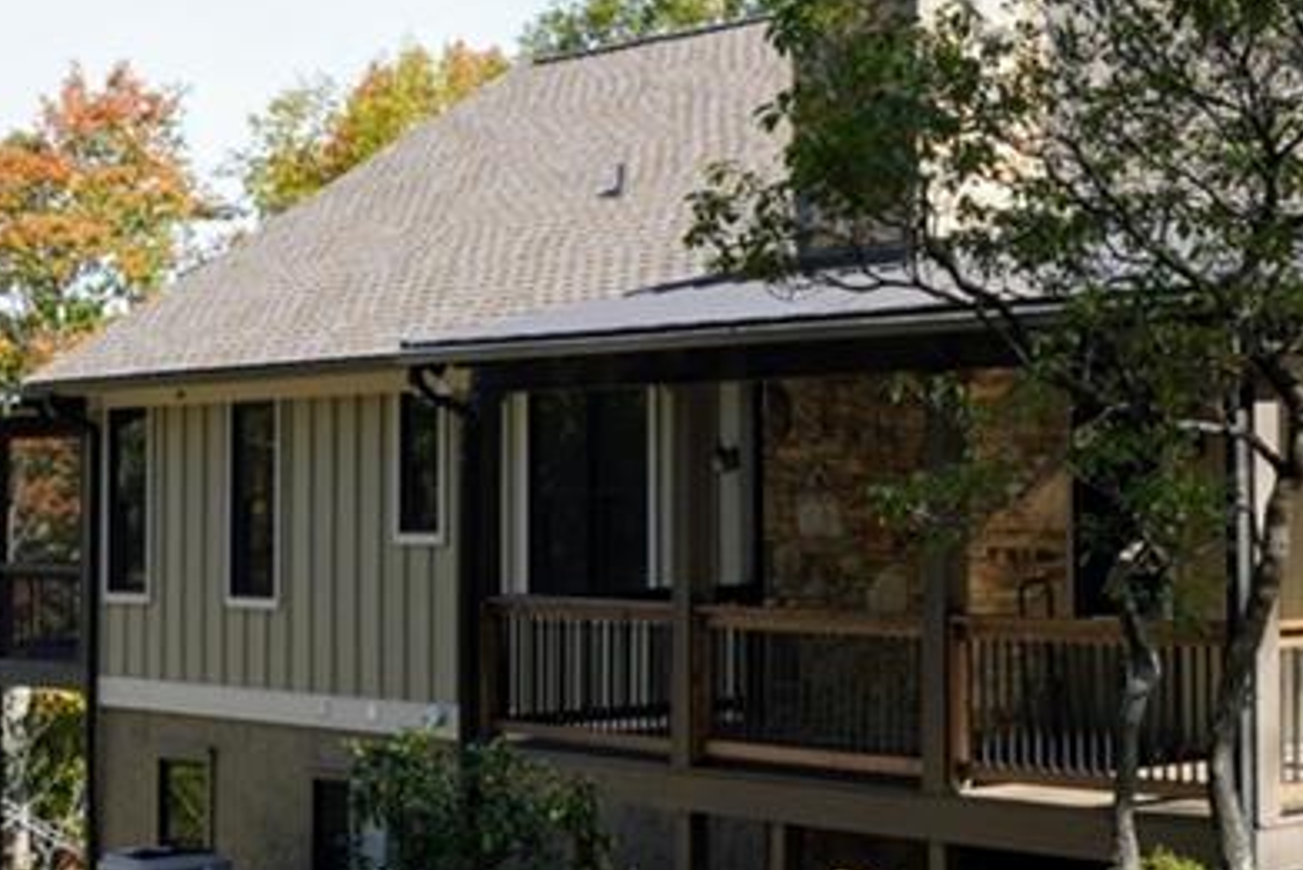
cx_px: 1280
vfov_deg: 17.9
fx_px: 2752
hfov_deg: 25.4
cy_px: 318
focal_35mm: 76
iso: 100
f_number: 5
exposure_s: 1/250
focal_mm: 29
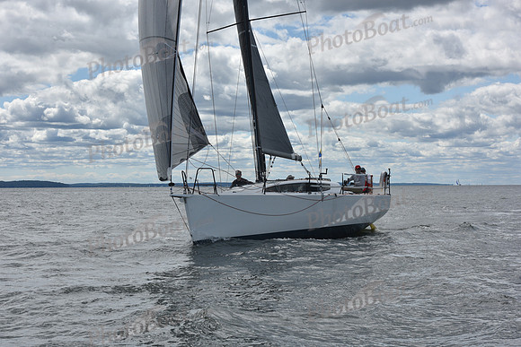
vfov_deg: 19.5
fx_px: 1013
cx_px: 260
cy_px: 174
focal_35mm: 70
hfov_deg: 28.8
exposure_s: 1/800
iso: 250
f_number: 11
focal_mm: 70
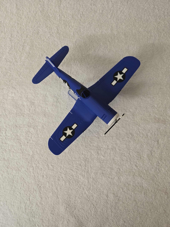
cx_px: 85
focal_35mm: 23
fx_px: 151
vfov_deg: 73.9
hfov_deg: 58.9
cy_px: 114
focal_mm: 5.4
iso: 200
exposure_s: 1/120
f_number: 1.8
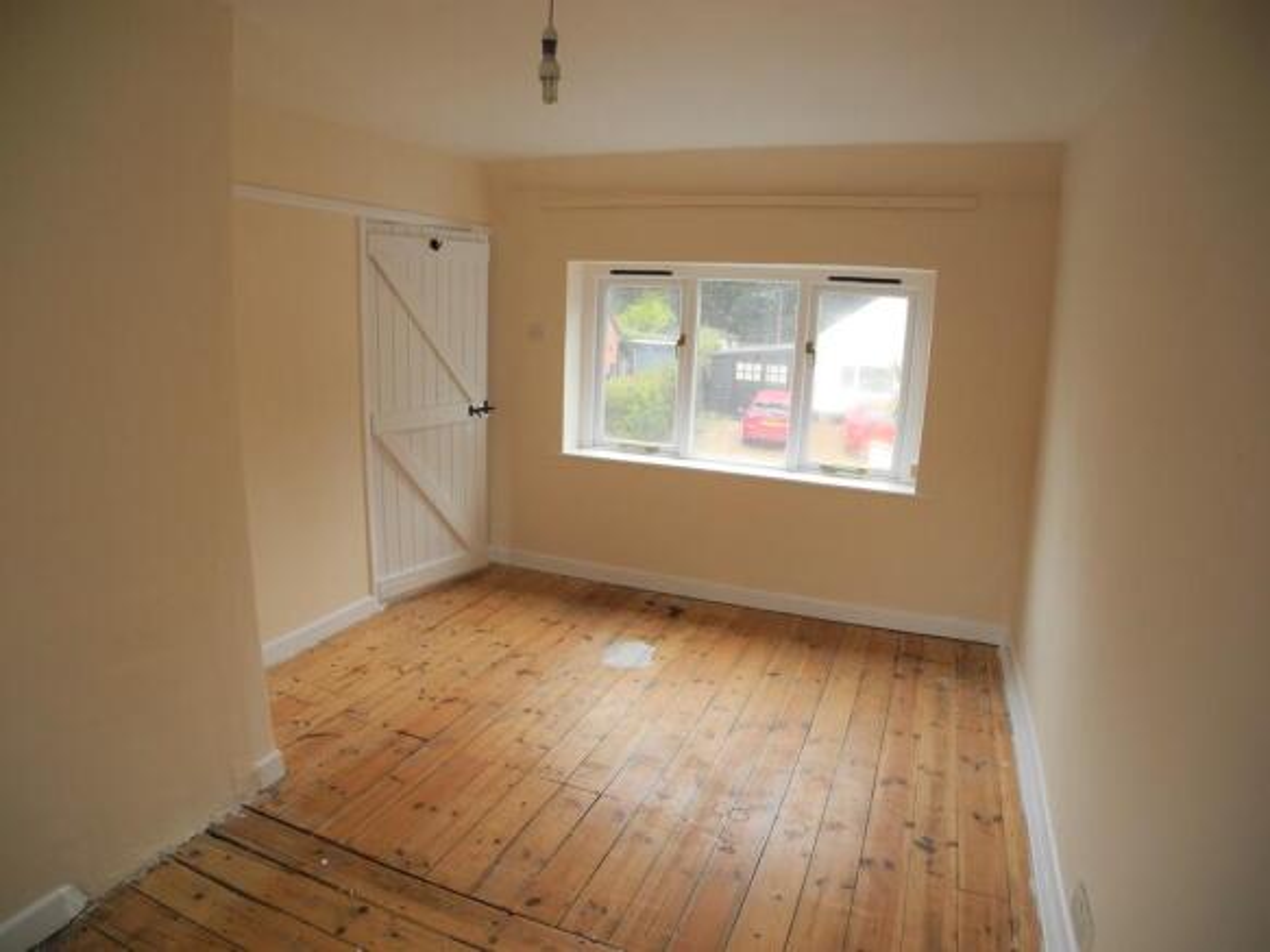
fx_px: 1027
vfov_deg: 49.7
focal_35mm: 28
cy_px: 476
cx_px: 635
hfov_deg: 63.5
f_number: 2.8
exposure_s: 1/38.8
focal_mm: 6
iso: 100
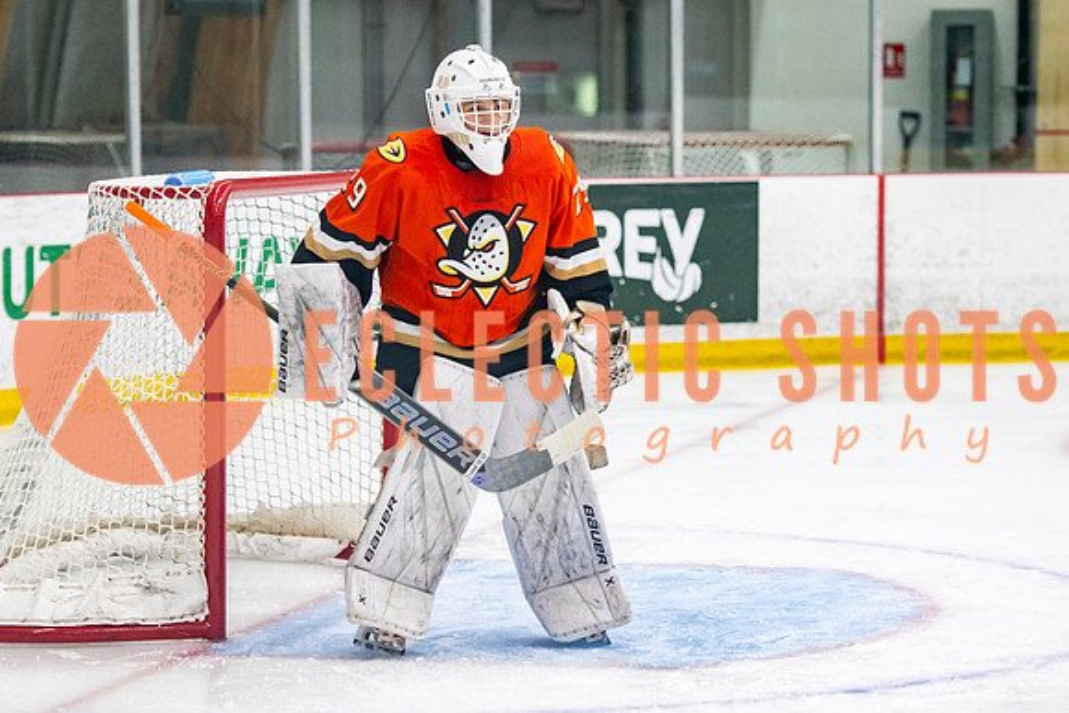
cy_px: 345
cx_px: 528
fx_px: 4557
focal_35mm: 153
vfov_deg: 8.9
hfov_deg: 13.4
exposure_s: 1/640
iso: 2500
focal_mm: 105
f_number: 3.2
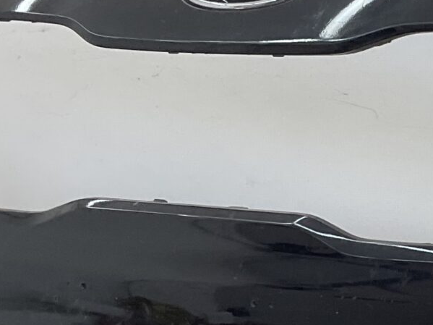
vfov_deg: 11.9
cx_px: 622
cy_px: 258
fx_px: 1551
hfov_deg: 14.9
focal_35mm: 124
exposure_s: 1/137
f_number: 1.8
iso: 16
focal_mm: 3
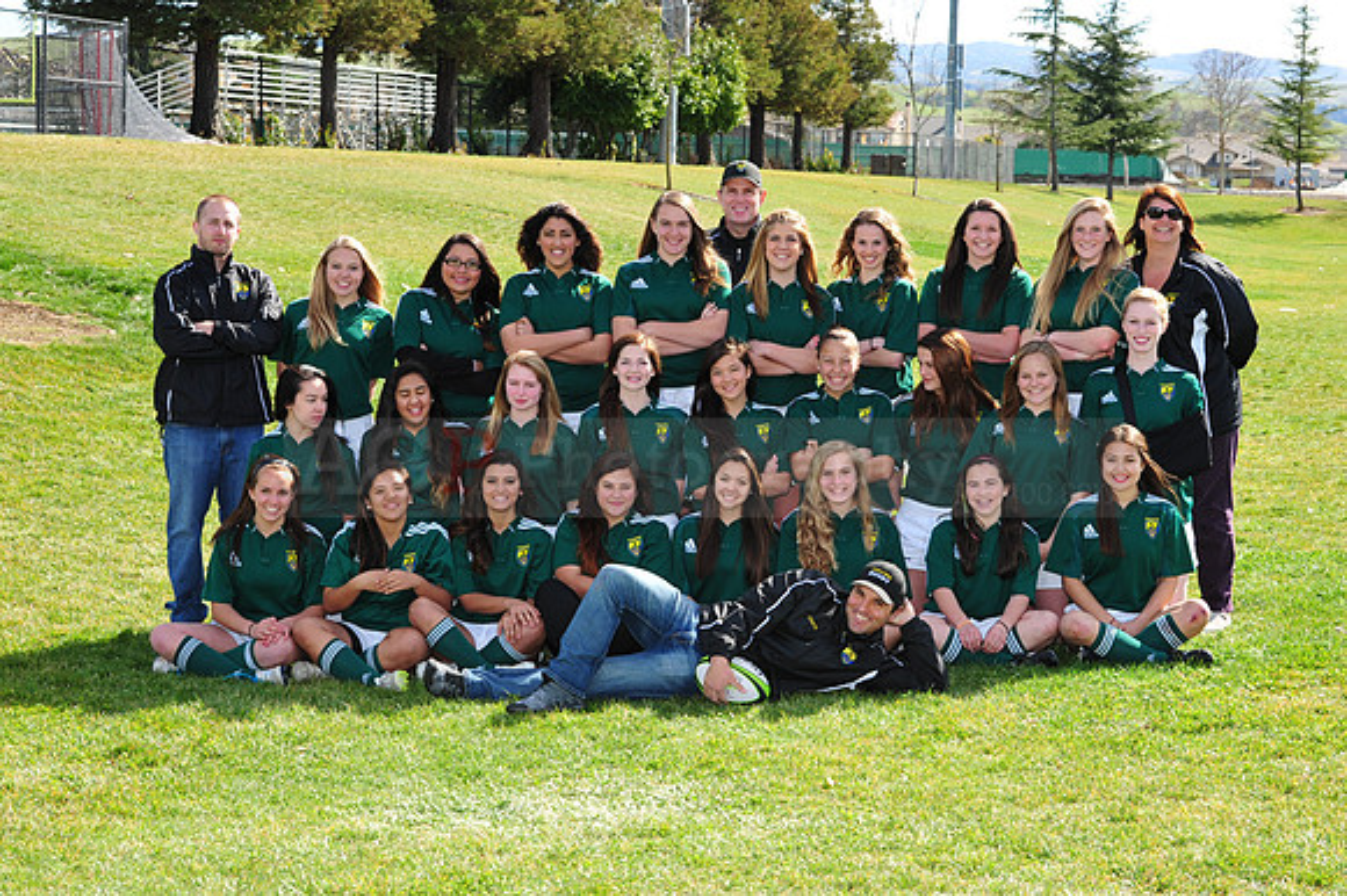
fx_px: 2618
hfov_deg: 28.9
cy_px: 448
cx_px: 674
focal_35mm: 70
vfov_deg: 19.4
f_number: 8
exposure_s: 1/160
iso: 200
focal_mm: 70
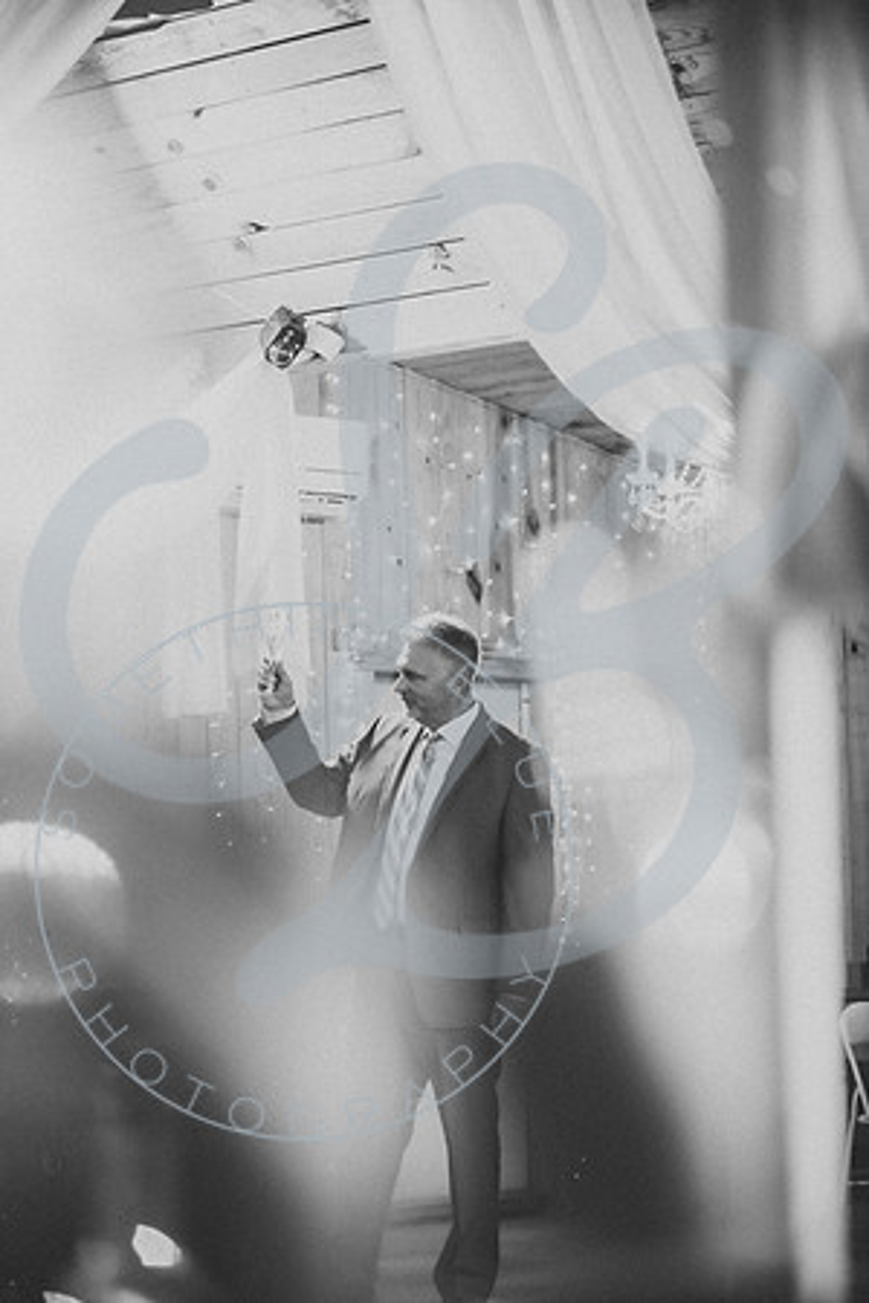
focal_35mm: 105
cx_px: 434
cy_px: 652
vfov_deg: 19.5
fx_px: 3802
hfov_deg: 13.0
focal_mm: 105
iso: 1000
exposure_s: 1/200
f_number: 2.8
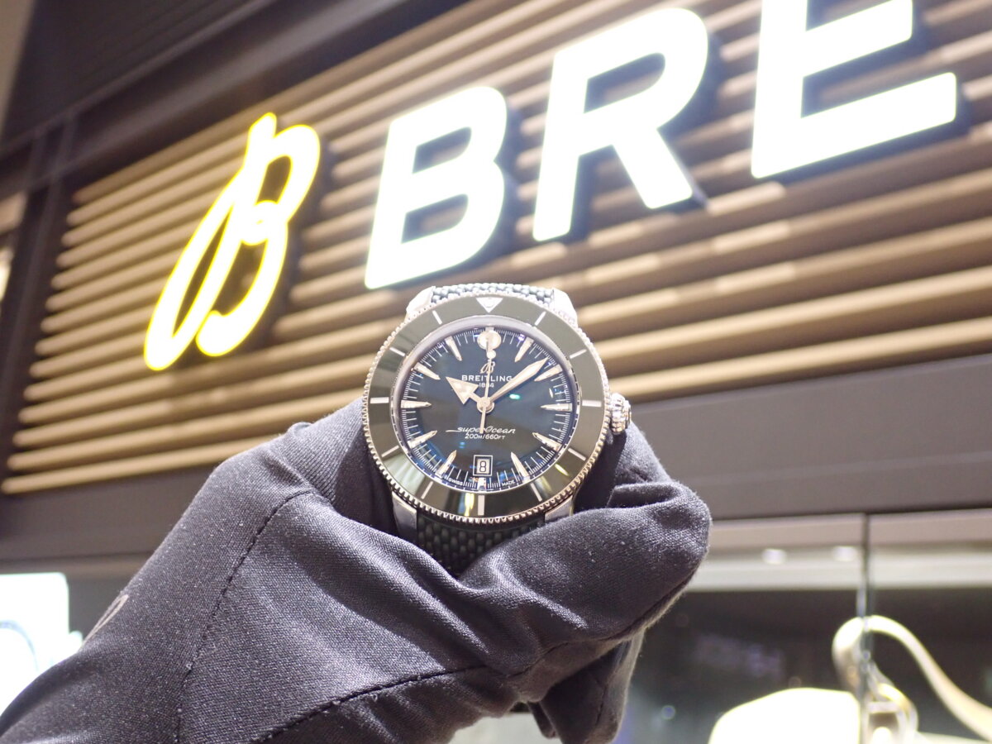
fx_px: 1261
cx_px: 496
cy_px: 372
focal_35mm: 44
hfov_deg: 42.9
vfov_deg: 32.9
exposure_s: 1/60
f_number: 2.9
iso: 640
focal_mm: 7.84
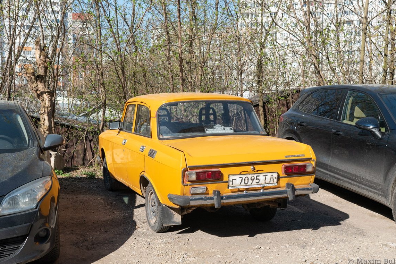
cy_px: 127
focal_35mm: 41
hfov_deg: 47.4
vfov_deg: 32.6
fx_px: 451
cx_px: 206
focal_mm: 26
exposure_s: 1/250
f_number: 8
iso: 100
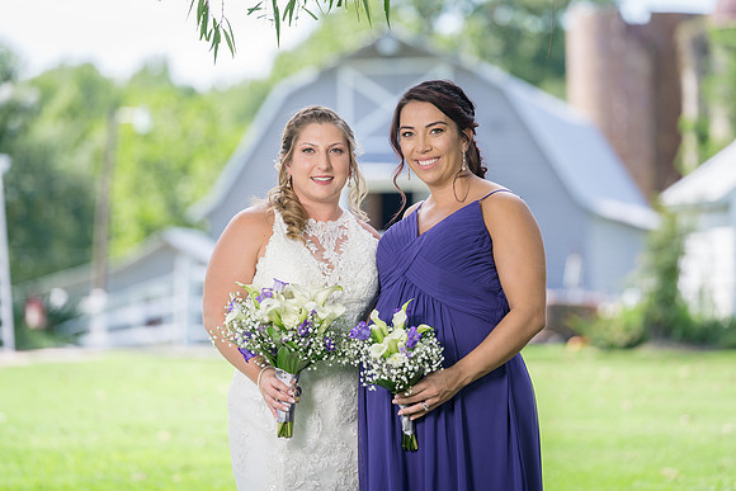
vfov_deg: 7.2
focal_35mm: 191
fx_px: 3912
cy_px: 238
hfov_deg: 10.7
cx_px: 357
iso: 100
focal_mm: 186
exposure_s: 1/200
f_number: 4
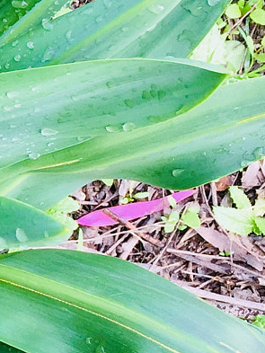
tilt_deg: -75.8
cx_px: -262
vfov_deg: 16.7
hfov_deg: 11.4
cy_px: 207
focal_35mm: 118
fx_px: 1204
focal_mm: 4.15
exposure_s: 1/159
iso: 32
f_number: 2.2
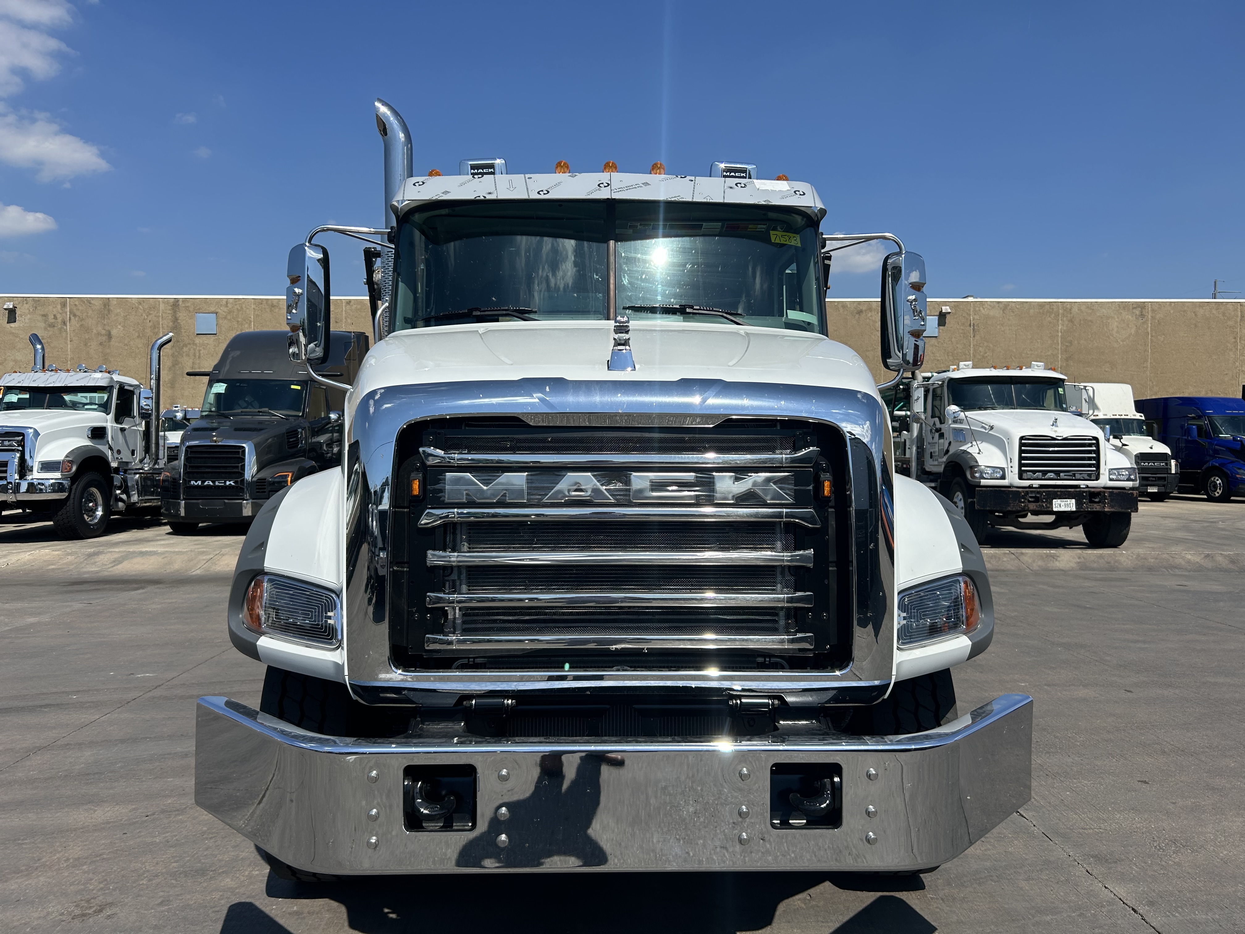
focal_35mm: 26
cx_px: 622
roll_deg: -0.2
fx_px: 935
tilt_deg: -0.5
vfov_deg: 53.1
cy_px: 467
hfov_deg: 67.3
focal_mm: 5.7
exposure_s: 1/5882
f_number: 1.5
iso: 50
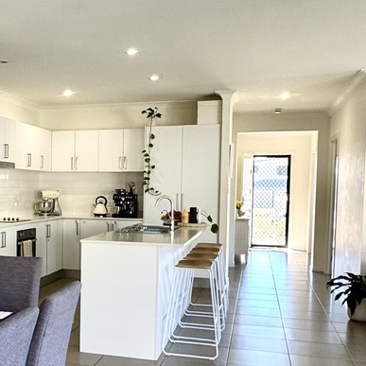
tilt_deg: -3.3
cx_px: 44
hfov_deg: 33.7
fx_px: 574
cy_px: 225
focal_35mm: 48
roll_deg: -0.4
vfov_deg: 35.2
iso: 125
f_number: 2.2
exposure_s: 1/100
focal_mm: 2.22
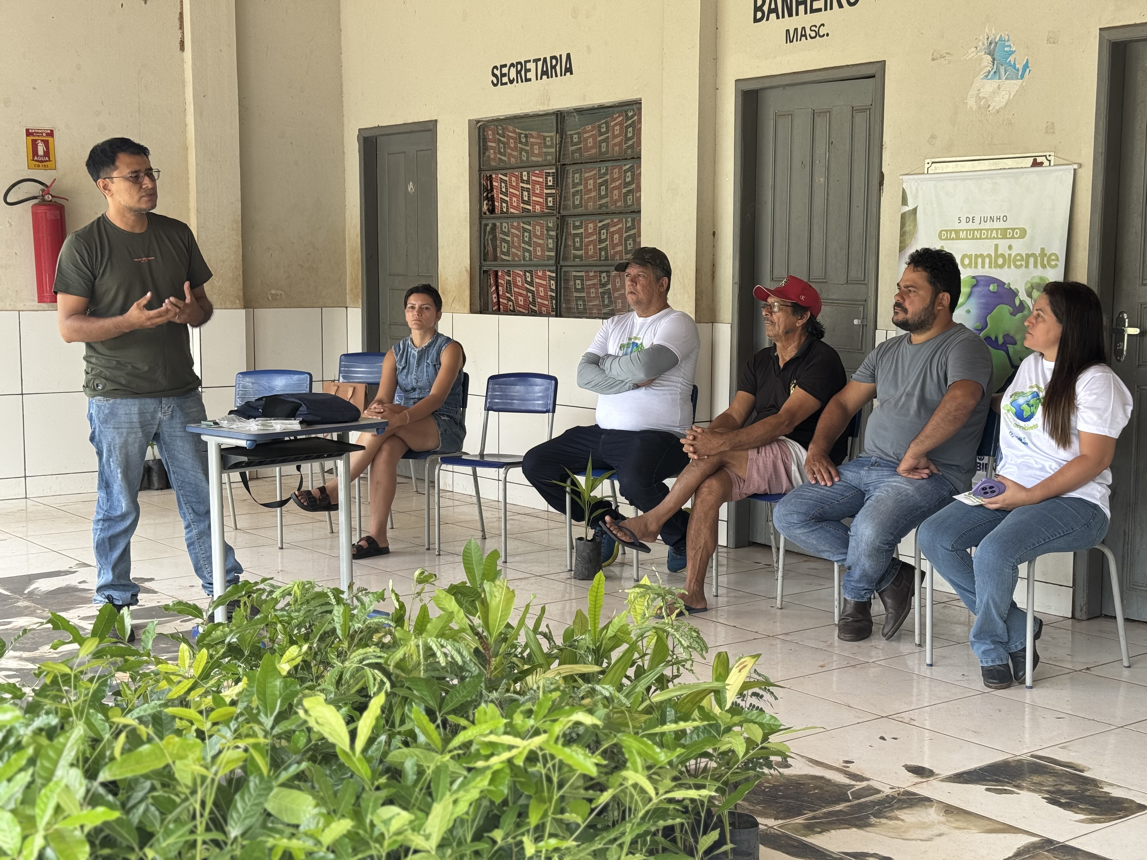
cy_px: 430
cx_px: 574
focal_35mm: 48
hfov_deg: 39.7
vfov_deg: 30.3
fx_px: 1590
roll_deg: -0.5
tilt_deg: -6.6
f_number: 1.78
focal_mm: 6.76
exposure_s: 1/167
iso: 80
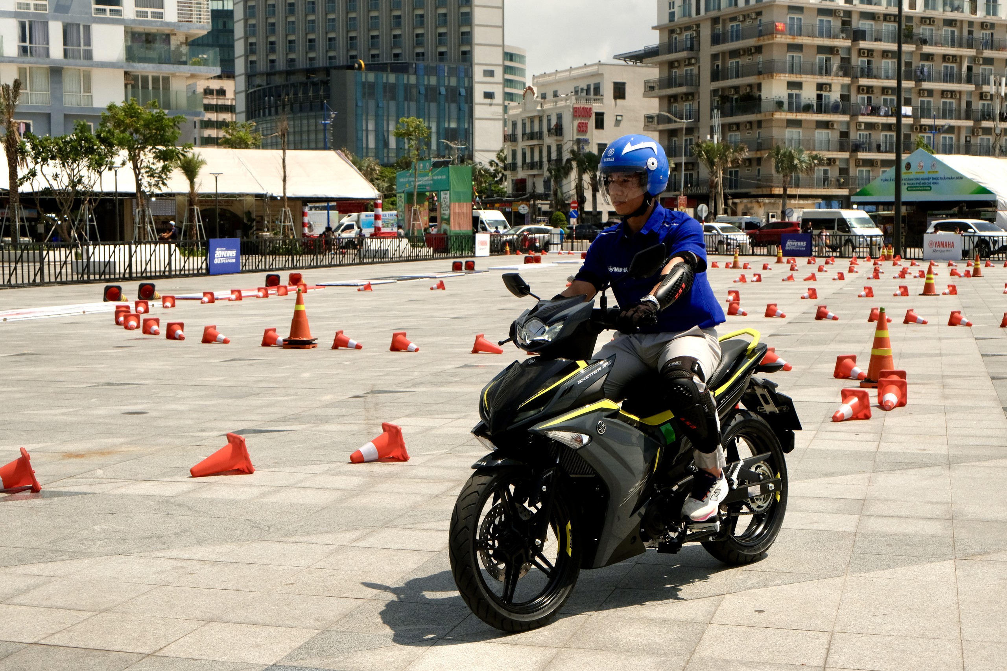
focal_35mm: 54
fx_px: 1510
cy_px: 336
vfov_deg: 25.1
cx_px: 504
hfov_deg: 36.9
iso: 800
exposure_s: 1/2000
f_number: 9
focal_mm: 35.8
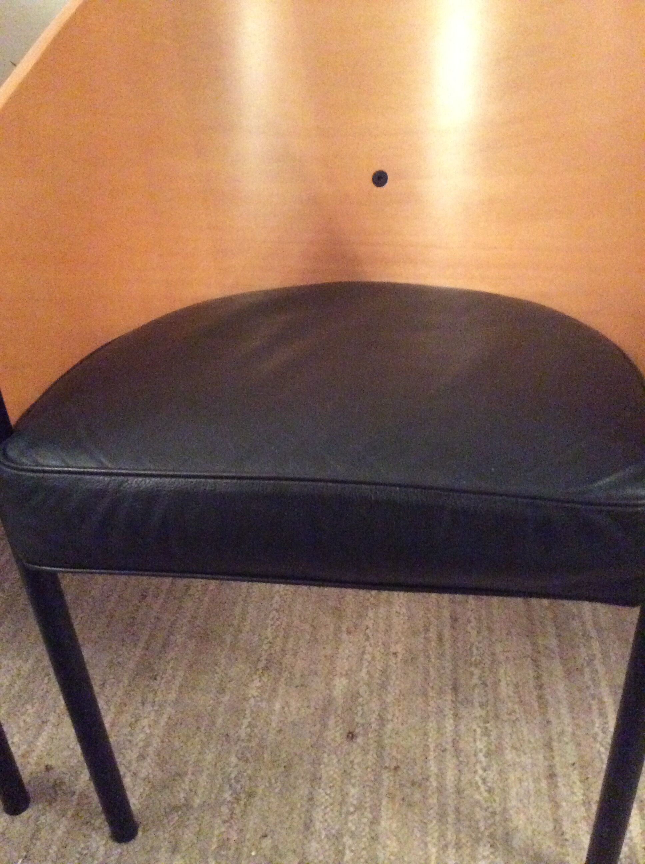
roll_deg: +2.7
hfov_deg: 44.1
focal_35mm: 32
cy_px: 432
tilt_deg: -32.4
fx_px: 797
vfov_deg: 56.9
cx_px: 322
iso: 800
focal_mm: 3.3
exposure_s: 1/17
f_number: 2.4
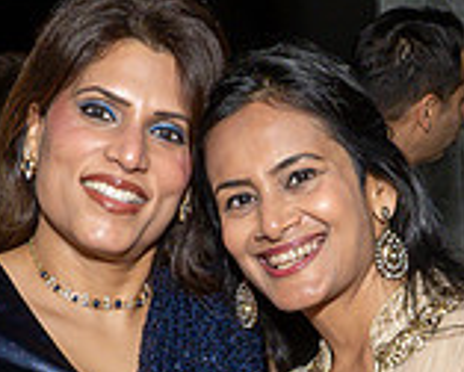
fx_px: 1925
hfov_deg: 13.7
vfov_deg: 10.8
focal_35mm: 140
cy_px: 450
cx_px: 193
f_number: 8
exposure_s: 1/250
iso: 640
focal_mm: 22
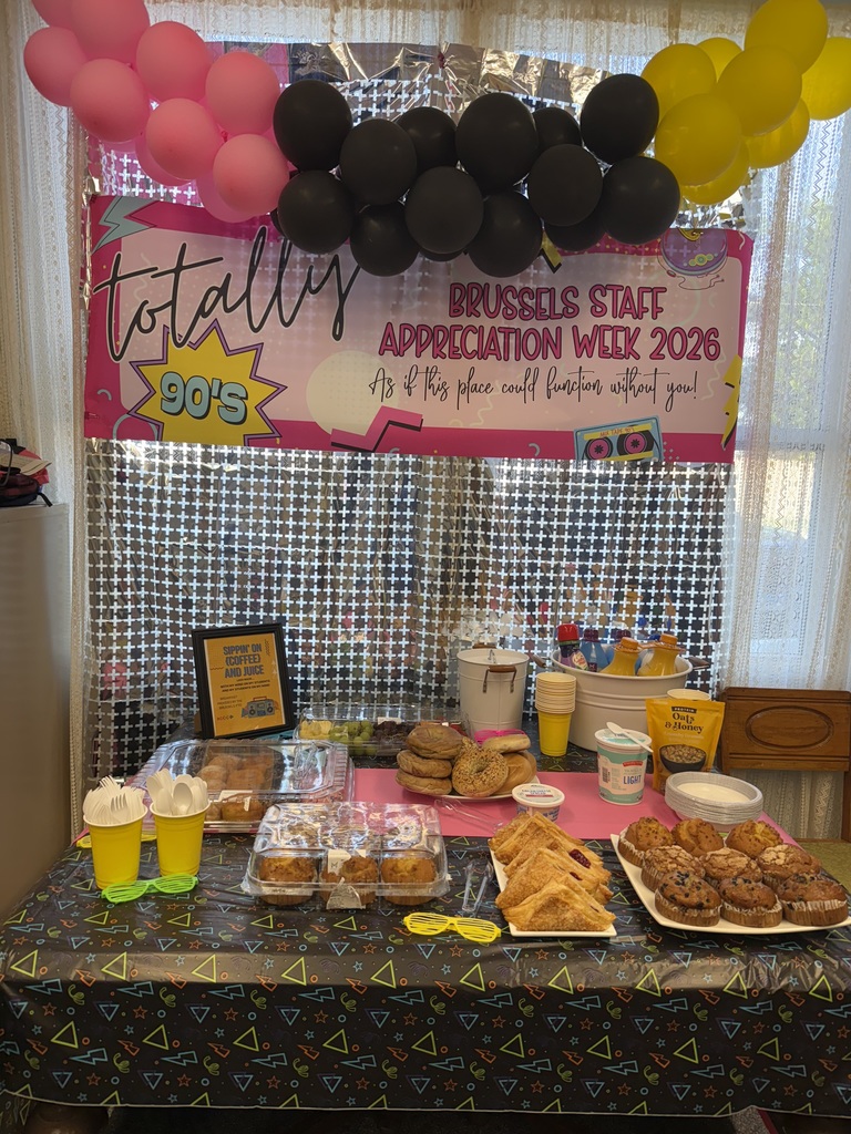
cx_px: 426
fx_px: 787
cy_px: 567
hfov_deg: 56.8
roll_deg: -2.1
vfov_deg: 71.6
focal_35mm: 24
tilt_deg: -6.2
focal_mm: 6.76
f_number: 1.78
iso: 100
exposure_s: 1/120
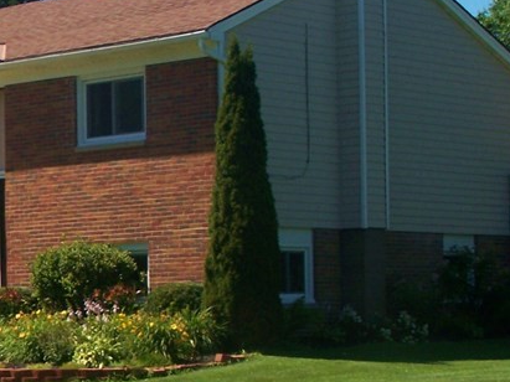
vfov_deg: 11.6
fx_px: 1871
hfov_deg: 15.1
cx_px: -62
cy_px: 283
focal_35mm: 127
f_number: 4.5
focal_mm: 8.5
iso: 80
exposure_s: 1/640
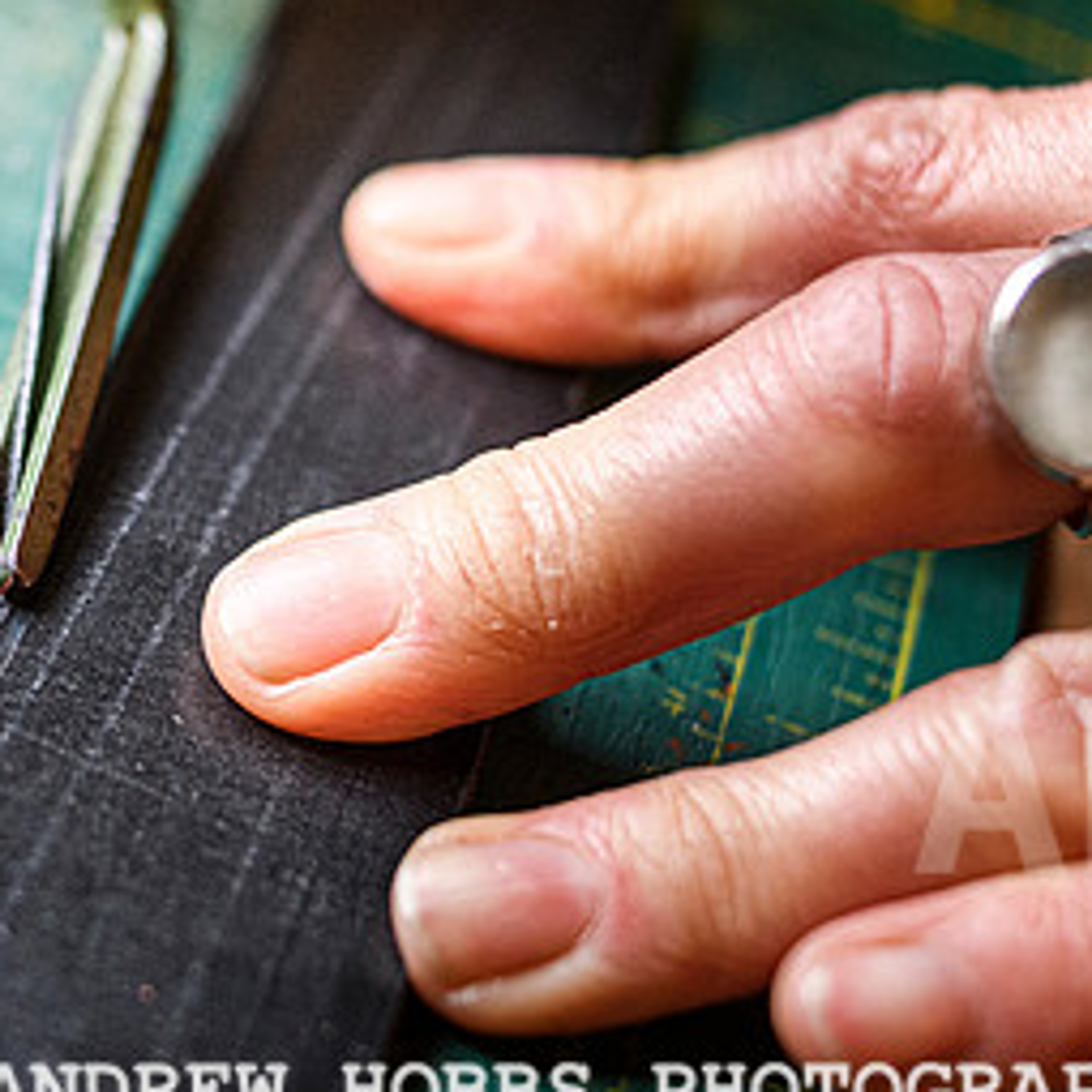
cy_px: 526
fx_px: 2998
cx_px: 41
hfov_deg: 20.1
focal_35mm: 84
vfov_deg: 20.6
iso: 1000
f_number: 3.5
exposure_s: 1/160
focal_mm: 35
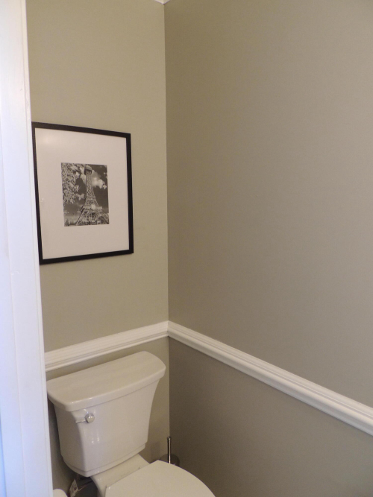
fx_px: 345
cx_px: 186
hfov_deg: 56.8
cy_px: 248
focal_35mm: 24
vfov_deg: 71.6
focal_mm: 4.3
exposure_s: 1/25
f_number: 3
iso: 400
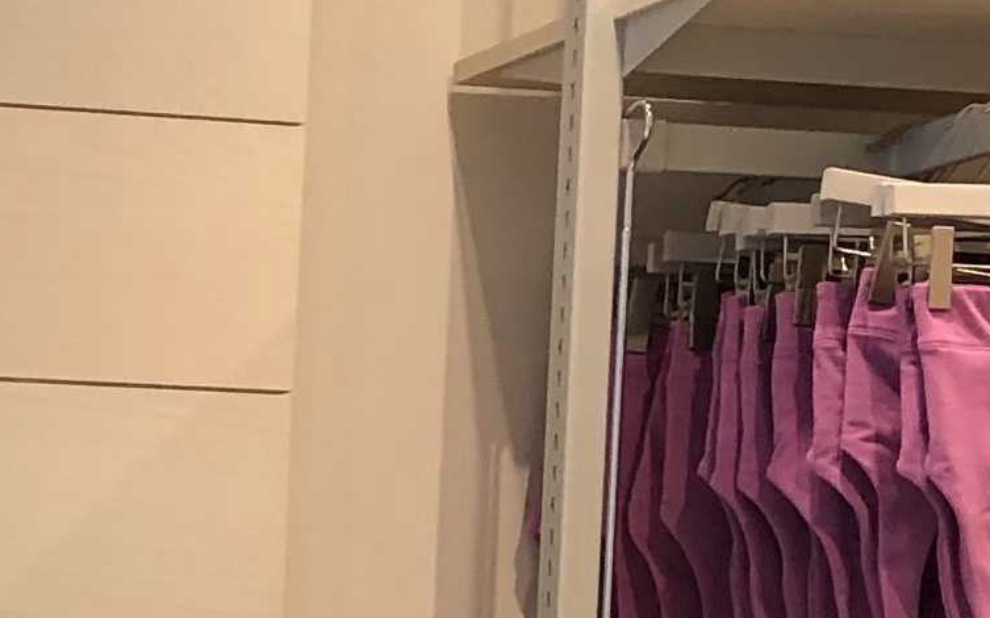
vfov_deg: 7.5
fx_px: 4288
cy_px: 1659
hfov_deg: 12.1
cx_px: -761
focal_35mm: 159
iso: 25
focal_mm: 4
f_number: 1.8
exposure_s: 1/40
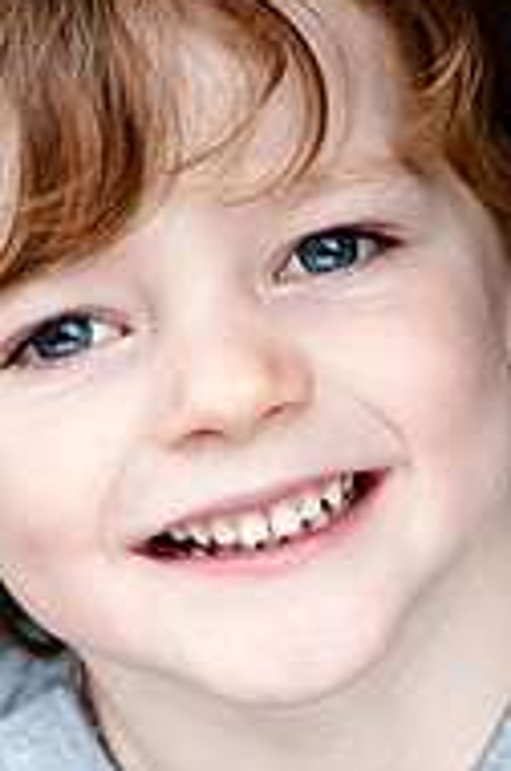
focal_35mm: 199
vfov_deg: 10.3
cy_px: 601
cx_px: 213
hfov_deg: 6.9
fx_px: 4252
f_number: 4.5
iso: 800
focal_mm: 56
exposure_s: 1/320
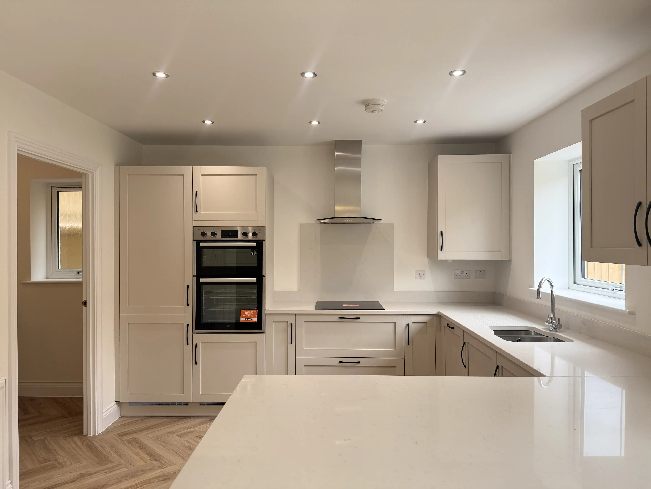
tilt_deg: -0.4
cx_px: 326
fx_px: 451
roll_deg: -0.7
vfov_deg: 56.8
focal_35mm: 24
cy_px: 244
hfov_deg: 71.6
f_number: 1.78
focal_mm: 6.76
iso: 64
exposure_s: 1/262
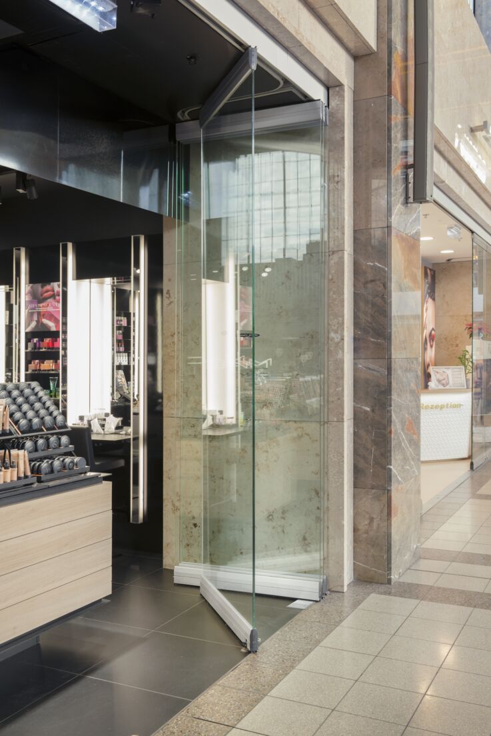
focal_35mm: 35
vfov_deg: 54.4
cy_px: 368
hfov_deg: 37.9
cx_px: 246
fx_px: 715
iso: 160
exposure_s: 1/6
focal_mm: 35
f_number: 9
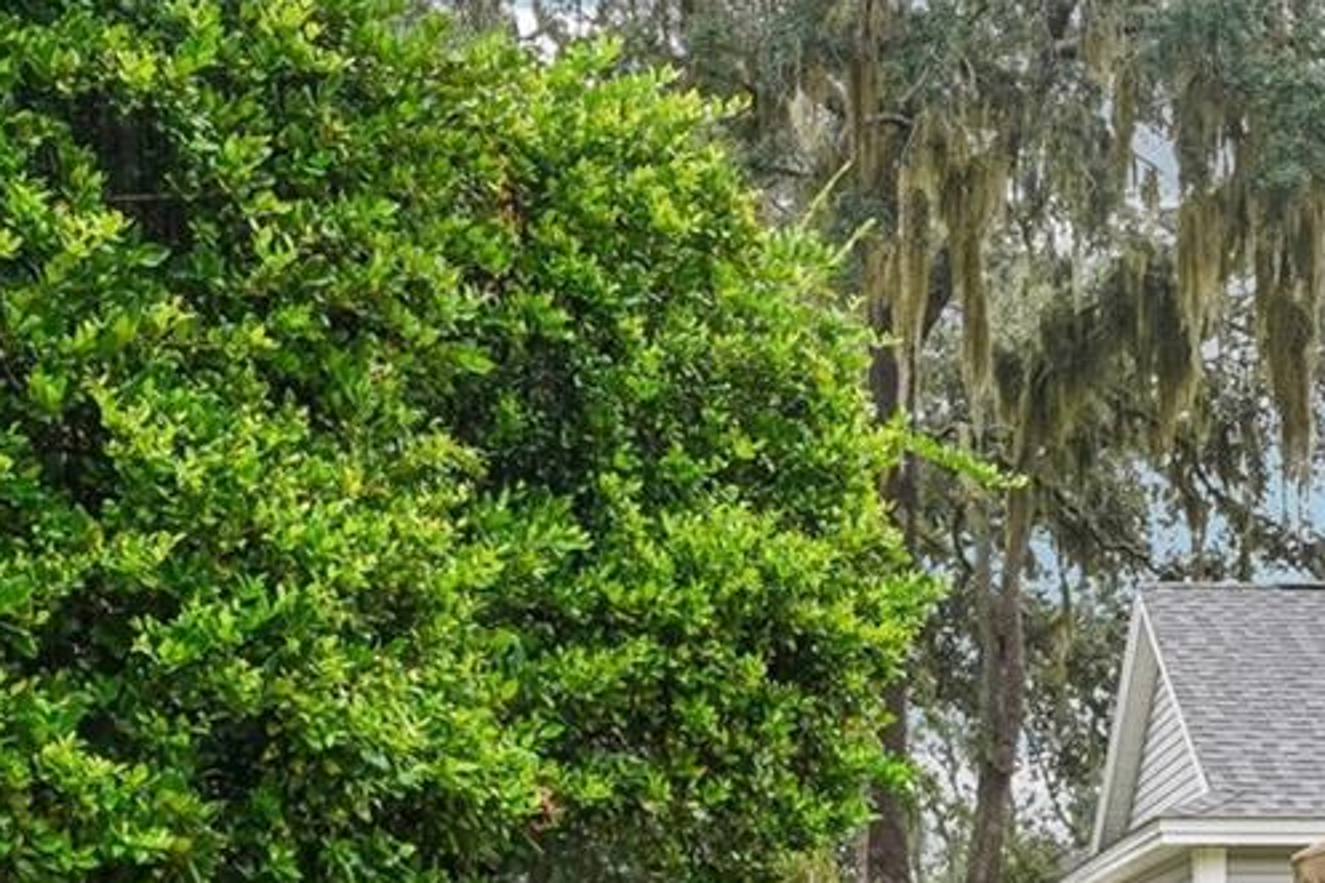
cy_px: 1035
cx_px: 754
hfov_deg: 27.3
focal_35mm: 74
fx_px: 2723
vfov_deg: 17.6
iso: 400
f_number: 20
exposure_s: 1/6
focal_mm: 23
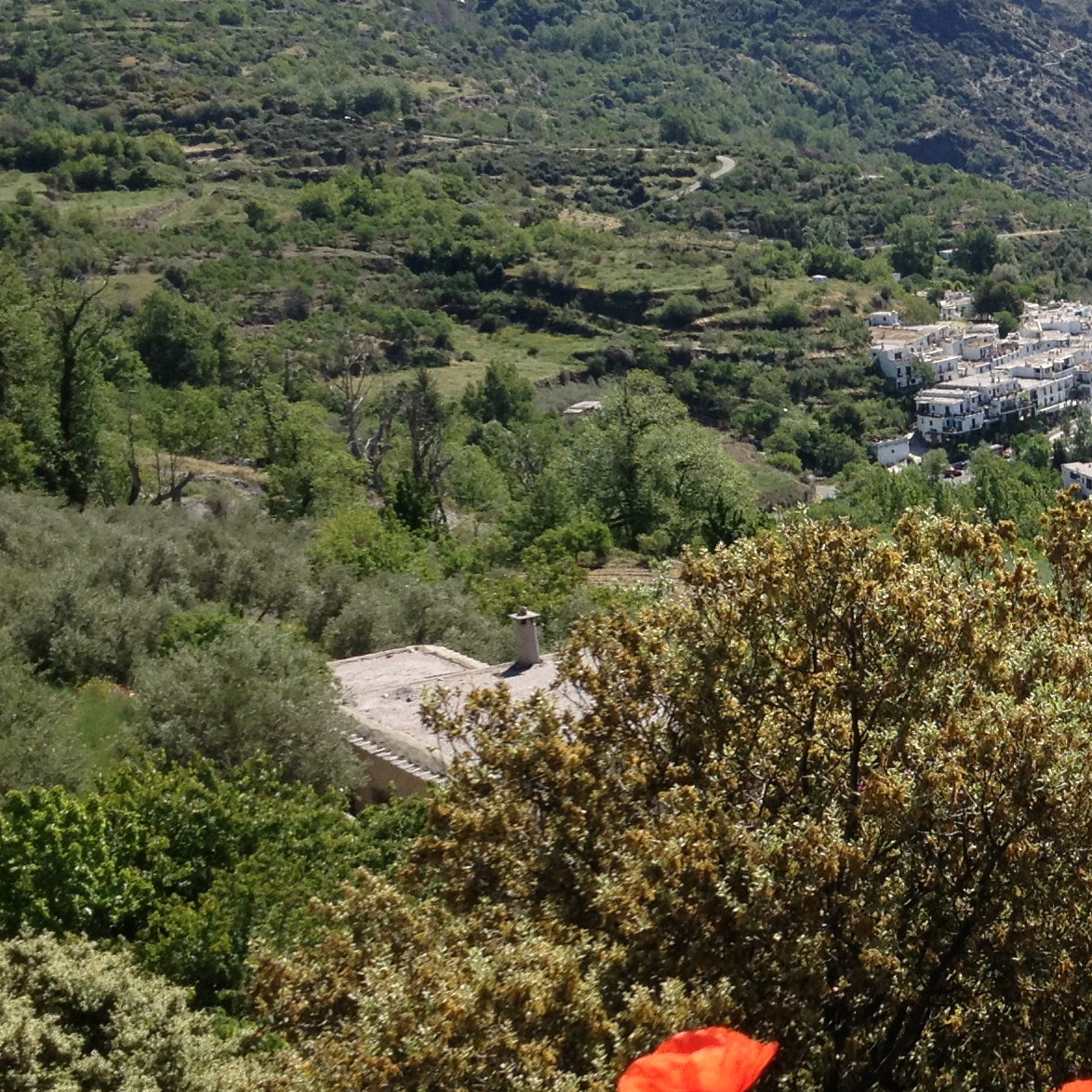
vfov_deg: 20.1
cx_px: 1205
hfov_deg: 19.3
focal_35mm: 86
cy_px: 676
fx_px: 3069
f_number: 2.4
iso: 50
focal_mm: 4.28
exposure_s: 1/1082
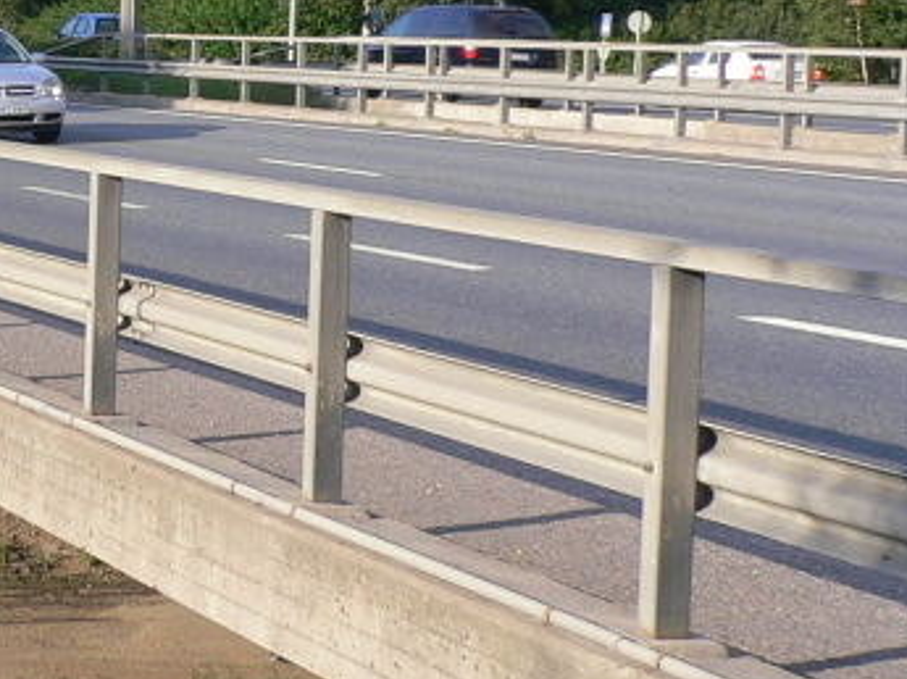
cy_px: 79
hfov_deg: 17.5
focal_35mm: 104
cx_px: -342
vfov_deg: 14.1
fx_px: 2722
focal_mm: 5.8
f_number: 5.6
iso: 80
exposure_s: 1/160
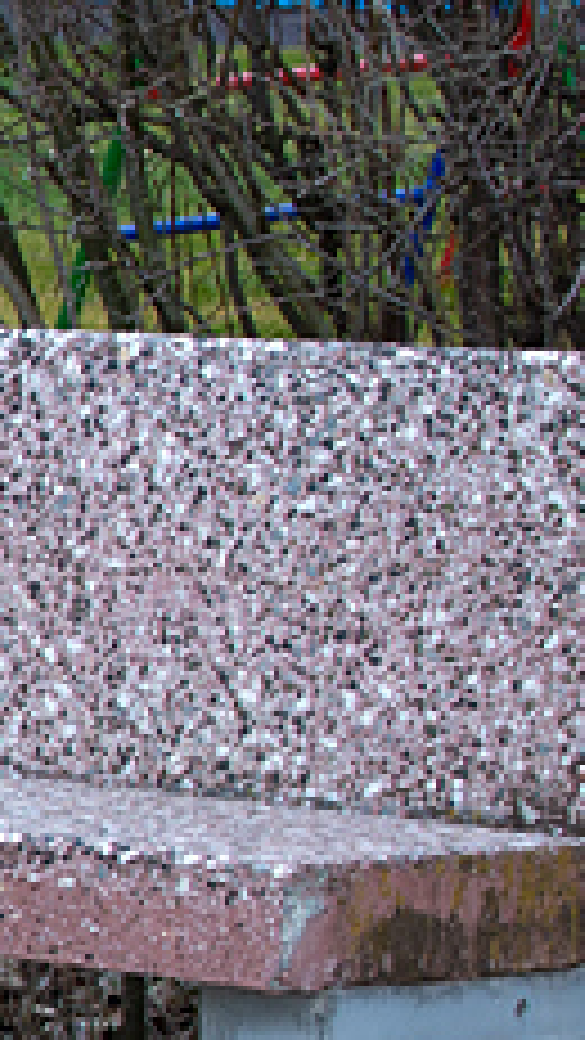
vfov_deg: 8.4
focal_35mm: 253
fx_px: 6967
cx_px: -1674
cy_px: 1243
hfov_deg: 4.5
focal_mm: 31
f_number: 8
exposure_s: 1/125
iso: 200
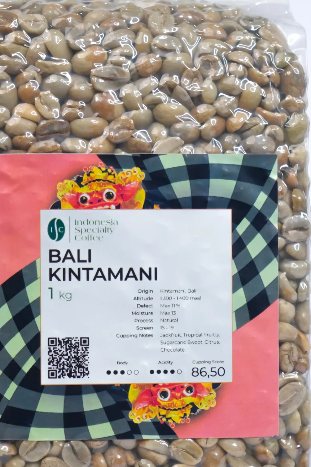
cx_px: 124
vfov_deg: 30.9
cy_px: 251
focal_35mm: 65
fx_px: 842
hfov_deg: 20.9
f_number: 3.2
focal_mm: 23
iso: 200
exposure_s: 1/160
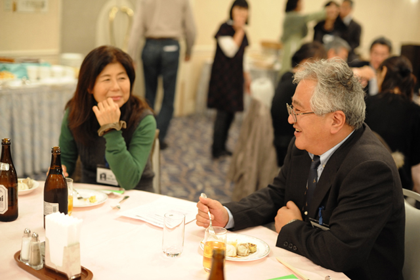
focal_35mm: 50
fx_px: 583
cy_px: 140
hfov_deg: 39.6
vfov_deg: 27.0
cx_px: 210
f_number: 2.8
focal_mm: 50
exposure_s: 1/100
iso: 2200
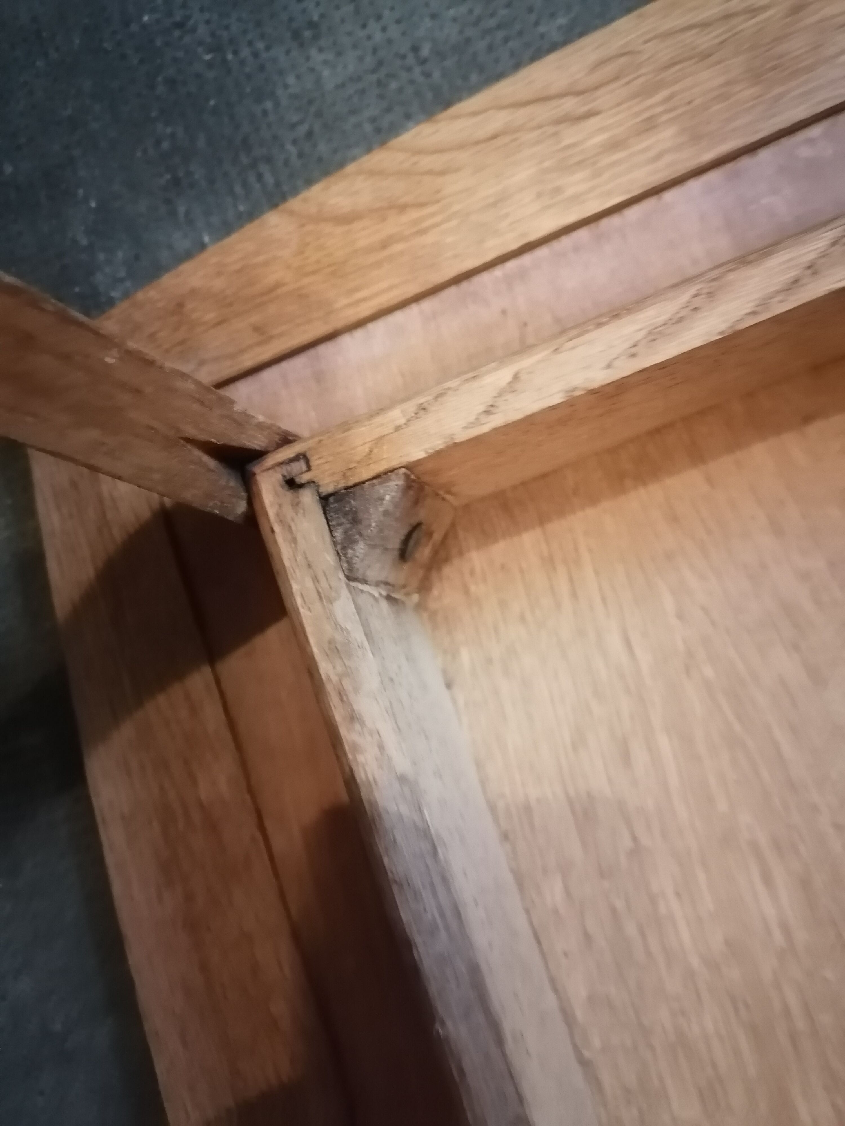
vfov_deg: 65.3
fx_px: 879
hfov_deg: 51.4
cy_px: 563
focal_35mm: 27
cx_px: 422
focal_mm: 5.3
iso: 1600
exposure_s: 1/25
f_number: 1.8
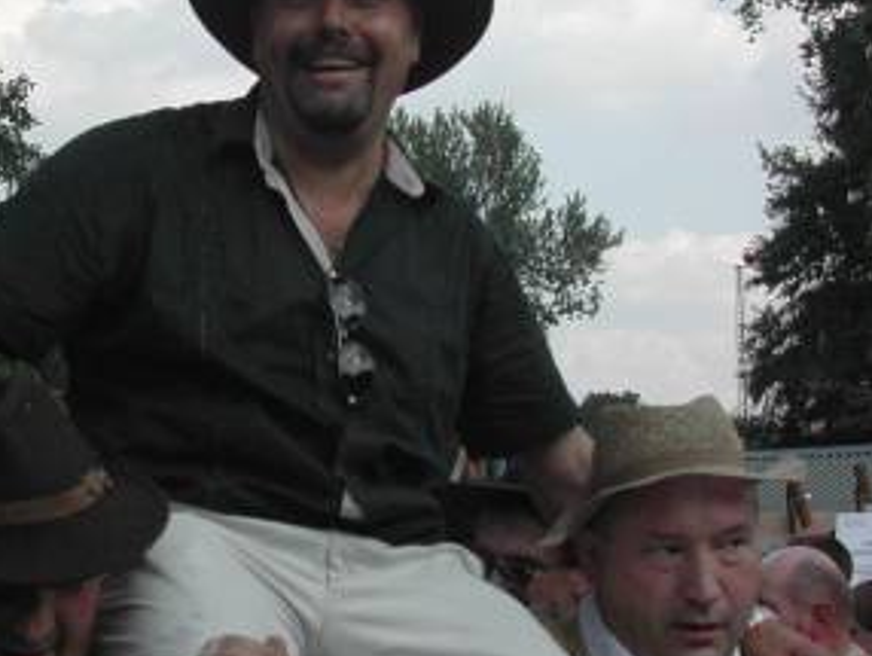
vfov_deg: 17.4
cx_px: 323
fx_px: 2143
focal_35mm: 85
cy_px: 232
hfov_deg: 22.9
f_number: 7.6
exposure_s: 1/223
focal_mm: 8
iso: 100
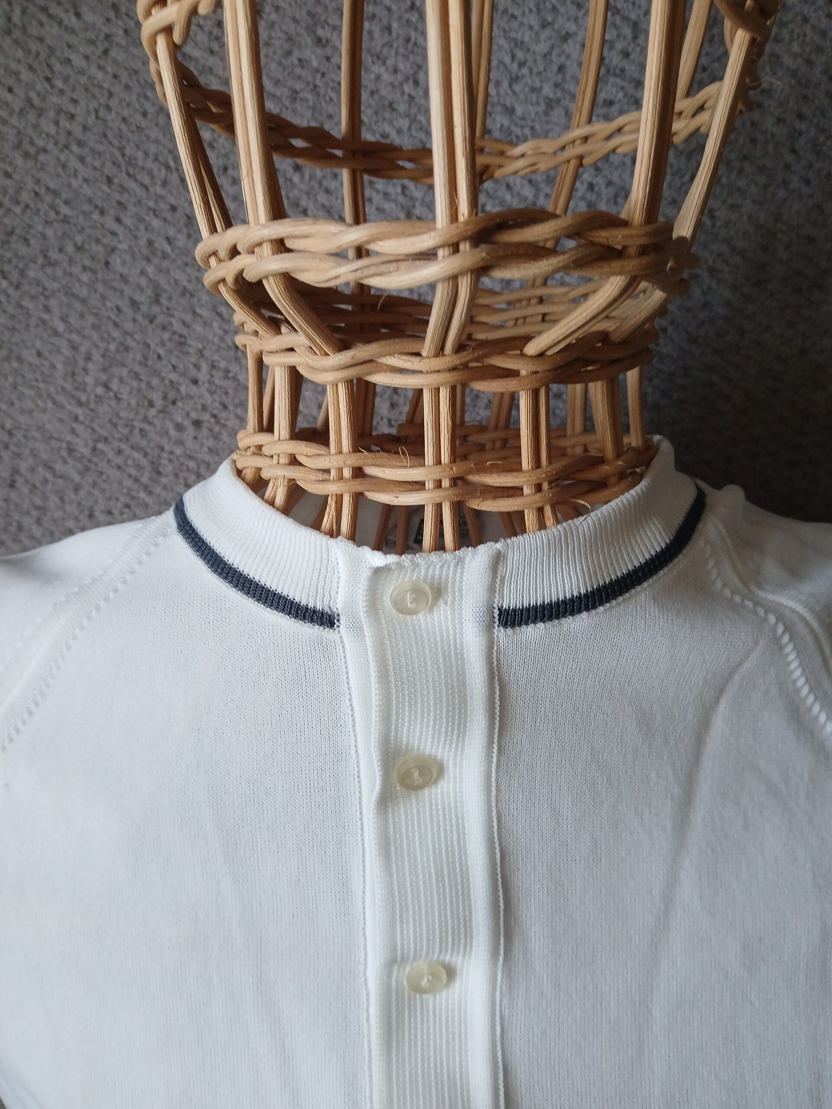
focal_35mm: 26
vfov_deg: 67.3
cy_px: 554
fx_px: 833
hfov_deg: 53.1
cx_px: 416
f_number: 1.8
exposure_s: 1/50
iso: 125
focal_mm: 3.98
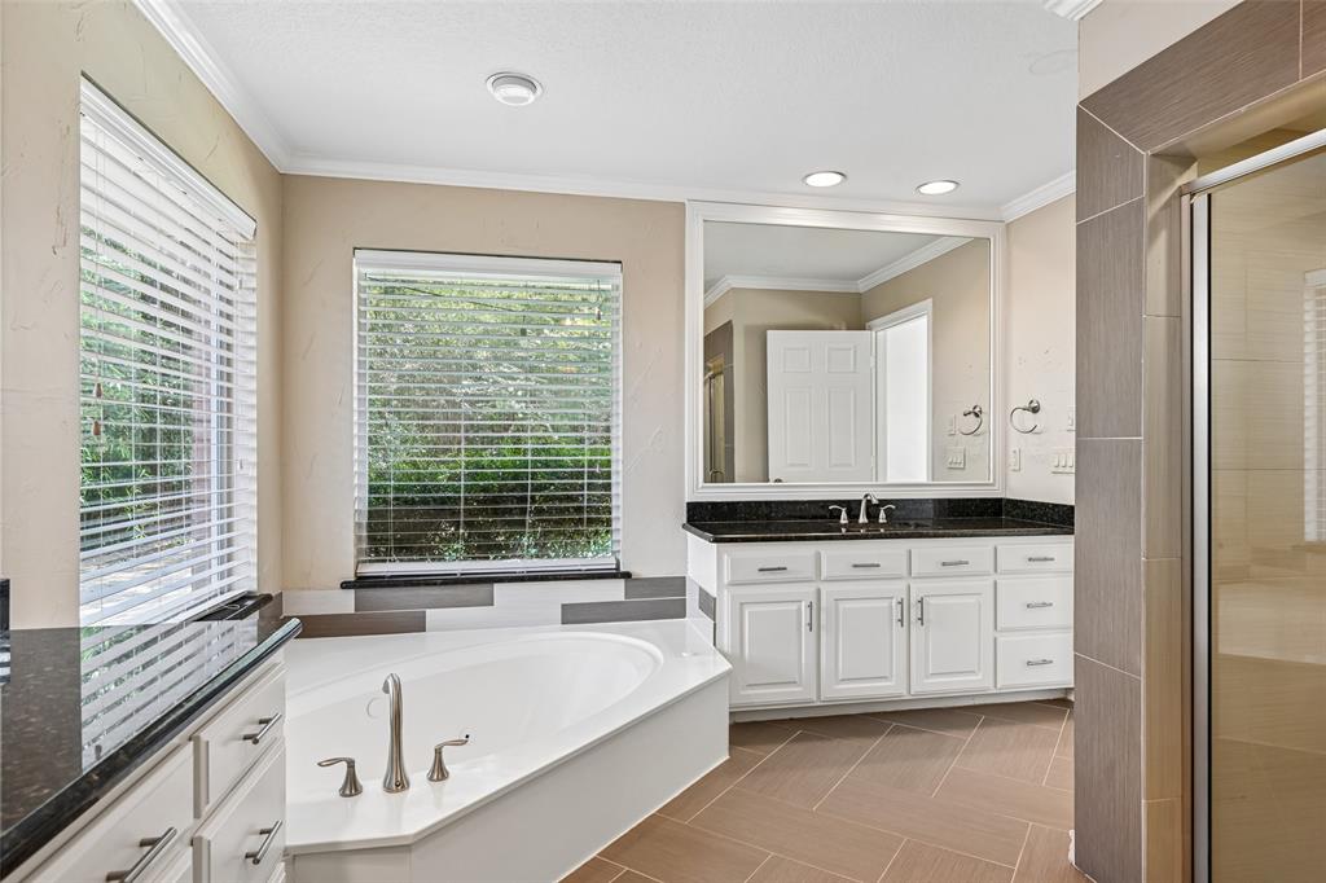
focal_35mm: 19
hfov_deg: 86.9
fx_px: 700
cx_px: 663
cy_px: 442
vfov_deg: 64.5
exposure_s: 1/25
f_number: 8
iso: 400
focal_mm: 19
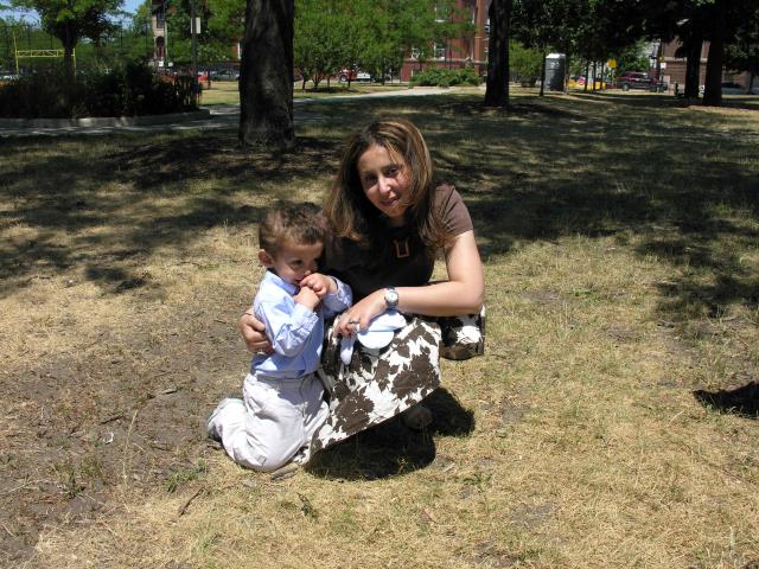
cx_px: 380
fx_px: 767
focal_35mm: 35
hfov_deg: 52.6
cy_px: 284
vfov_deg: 40.7
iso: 50
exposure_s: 1/217
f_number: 6.3
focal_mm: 8.9
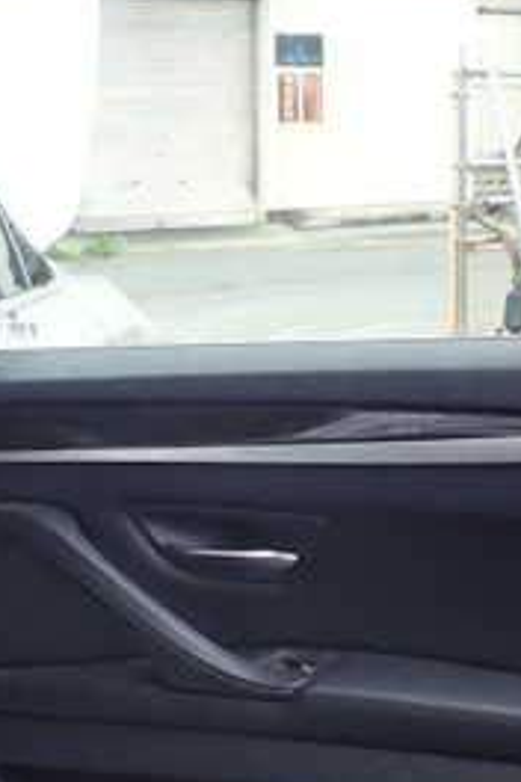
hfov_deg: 18.9
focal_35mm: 71
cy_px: 397
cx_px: 447
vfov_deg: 28.5
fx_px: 1541
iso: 100
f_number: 3.2
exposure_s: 1/100
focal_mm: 5.4
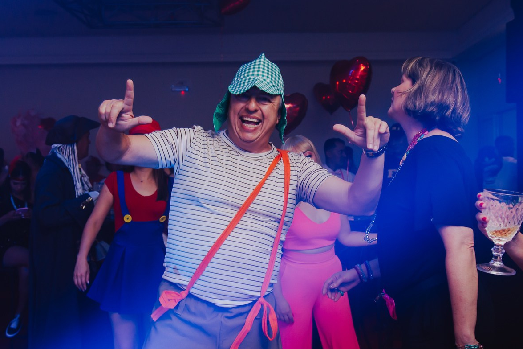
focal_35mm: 47
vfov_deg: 28.6
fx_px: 683
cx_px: 237
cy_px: 145
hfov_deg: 41.9
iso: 400
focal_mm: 24
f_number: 2.8
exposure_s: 1/60
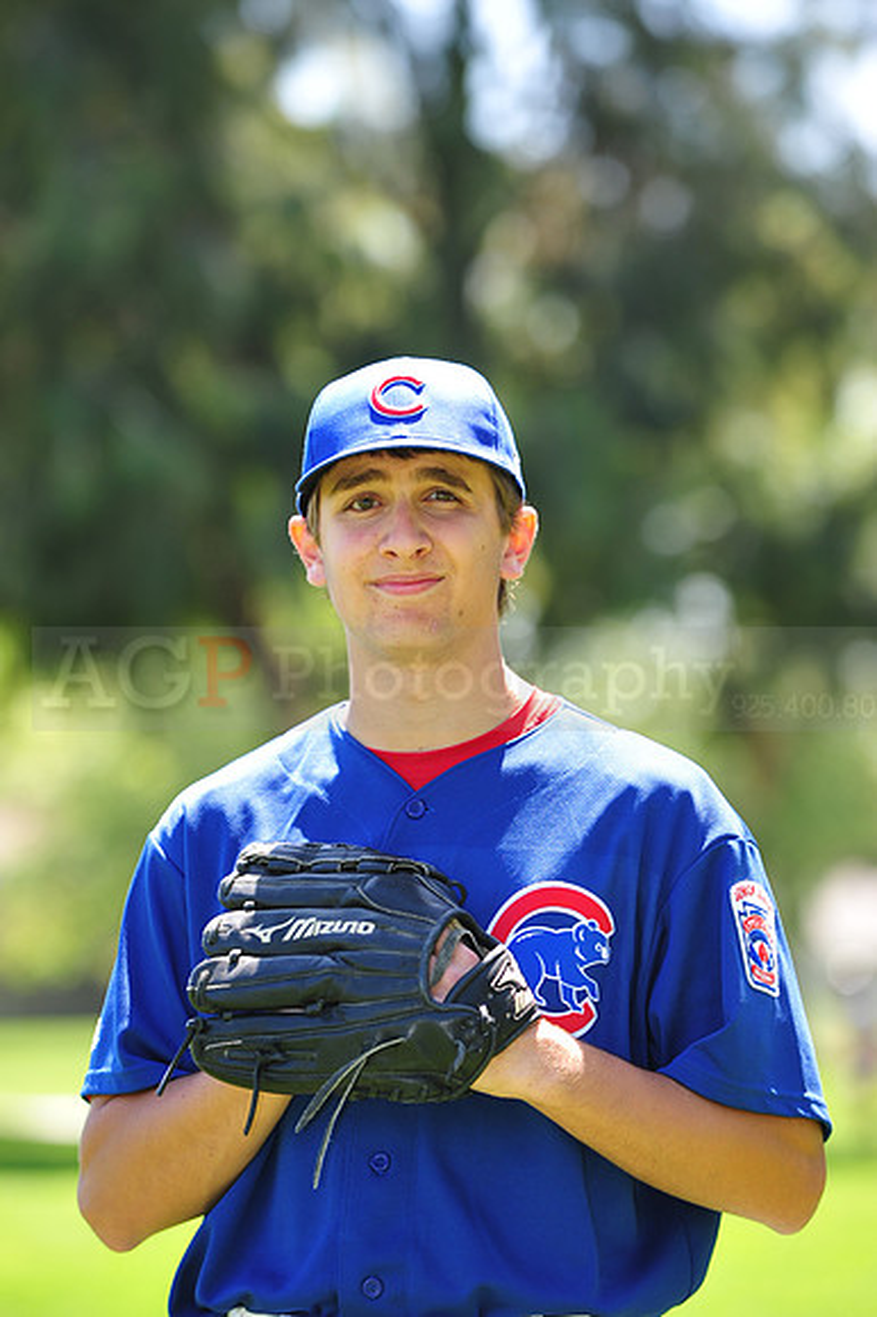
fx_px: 7317
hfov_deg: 6.9
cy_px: 658
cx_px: 438
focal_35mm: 200
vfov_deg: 10.3
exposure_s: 1/200
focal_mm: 200
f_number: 5.6
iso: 200
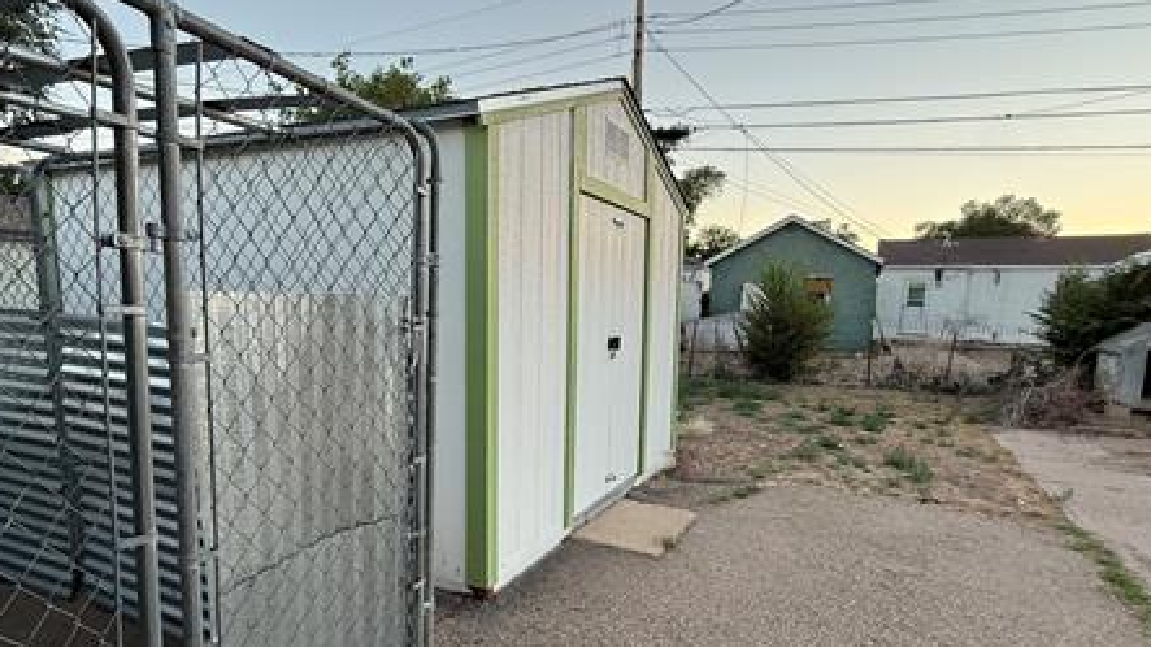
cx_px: 543
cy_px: 404
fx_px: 671
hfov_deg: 81.1
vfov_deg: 50.9
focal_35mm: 22
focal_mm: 2.22
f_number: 2.2
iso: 100
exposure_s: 1/99
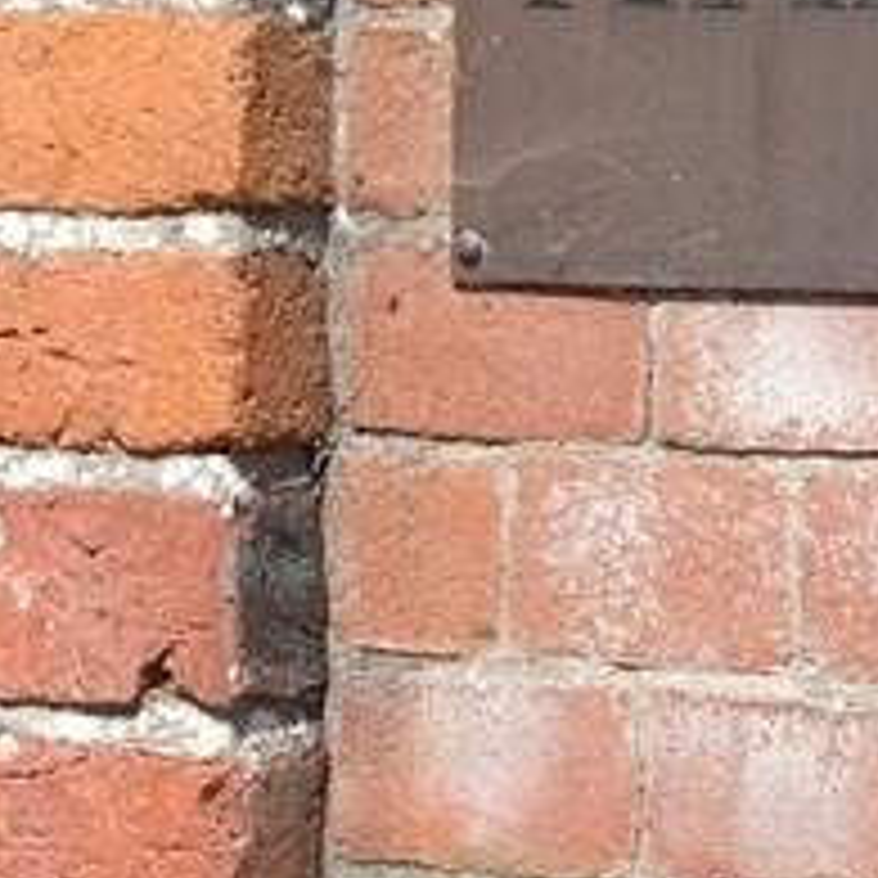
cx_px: 1135
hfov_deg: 10.6
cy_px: -83
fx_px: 4620
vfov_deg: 10.7
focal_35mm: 161
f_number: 5.6
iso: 200
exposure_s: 1/600
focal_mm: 24
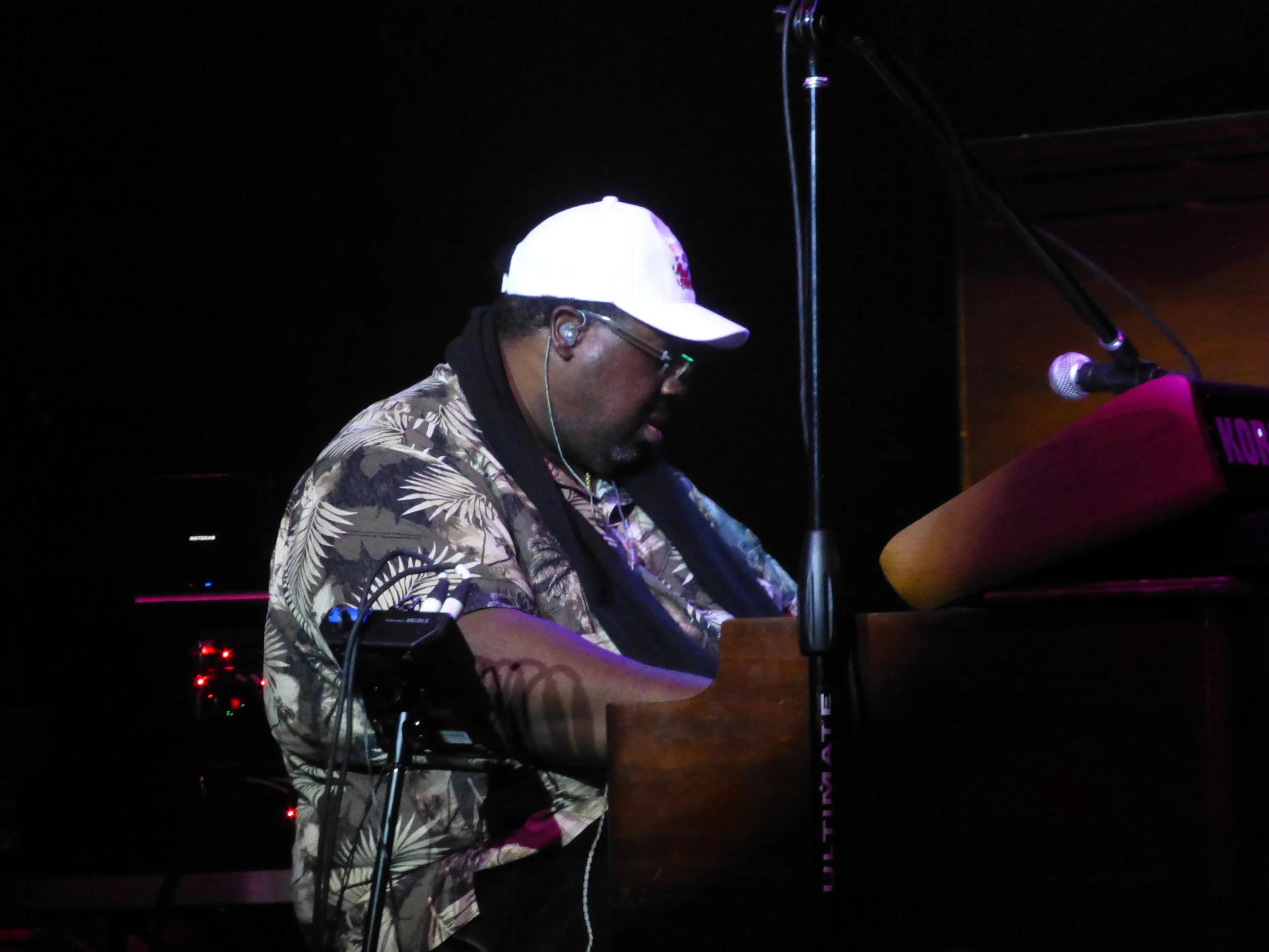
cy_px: 476
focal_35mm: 176
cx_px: 634
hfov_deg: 11.2
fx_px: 6452
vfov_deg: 8.4
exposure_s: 1/15
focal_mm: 31.3
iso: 1600
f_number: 5.4
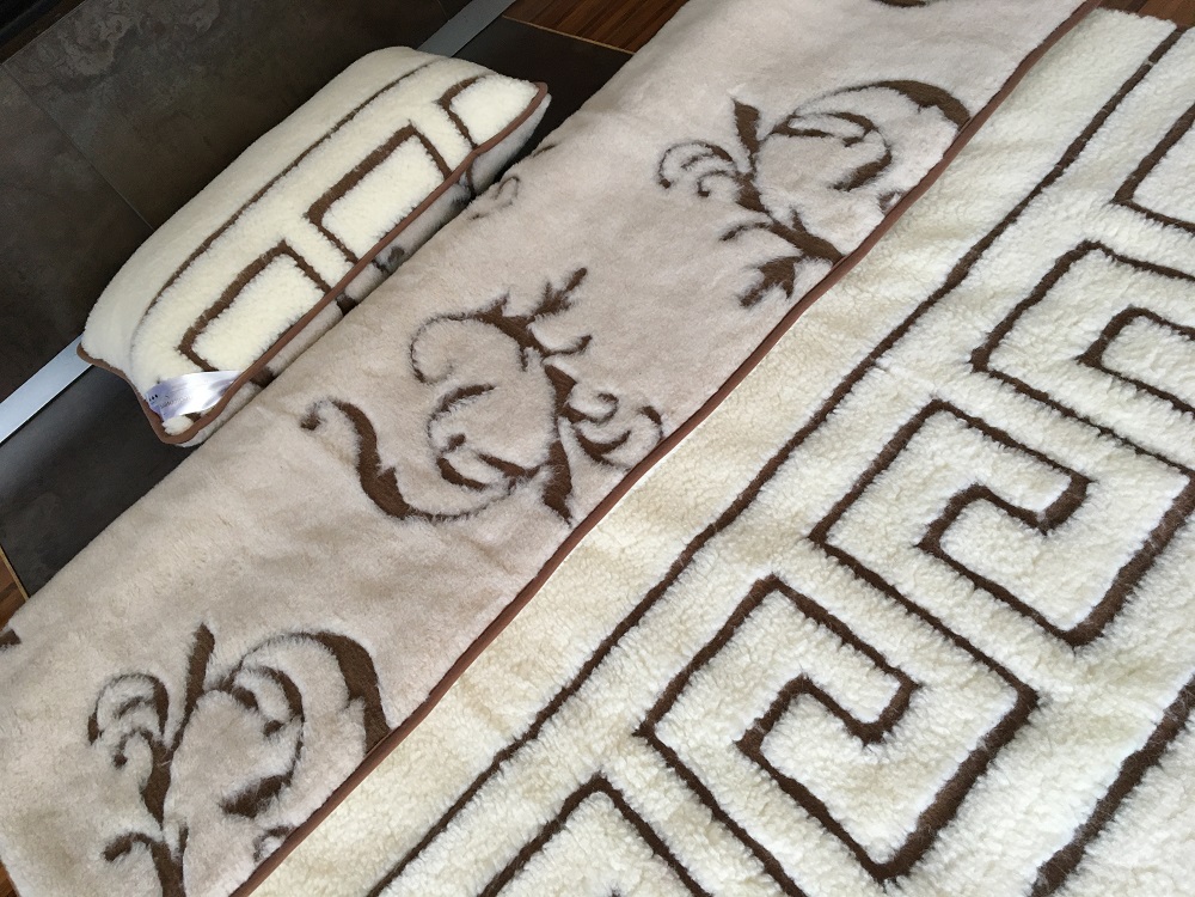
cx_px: 598
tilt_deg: -48.0
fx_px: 1001
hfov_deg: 61.7
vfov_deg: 48.2
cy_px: 448
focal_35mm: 29
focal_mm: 4.15
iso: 125
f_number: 2.2
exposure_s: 1/33
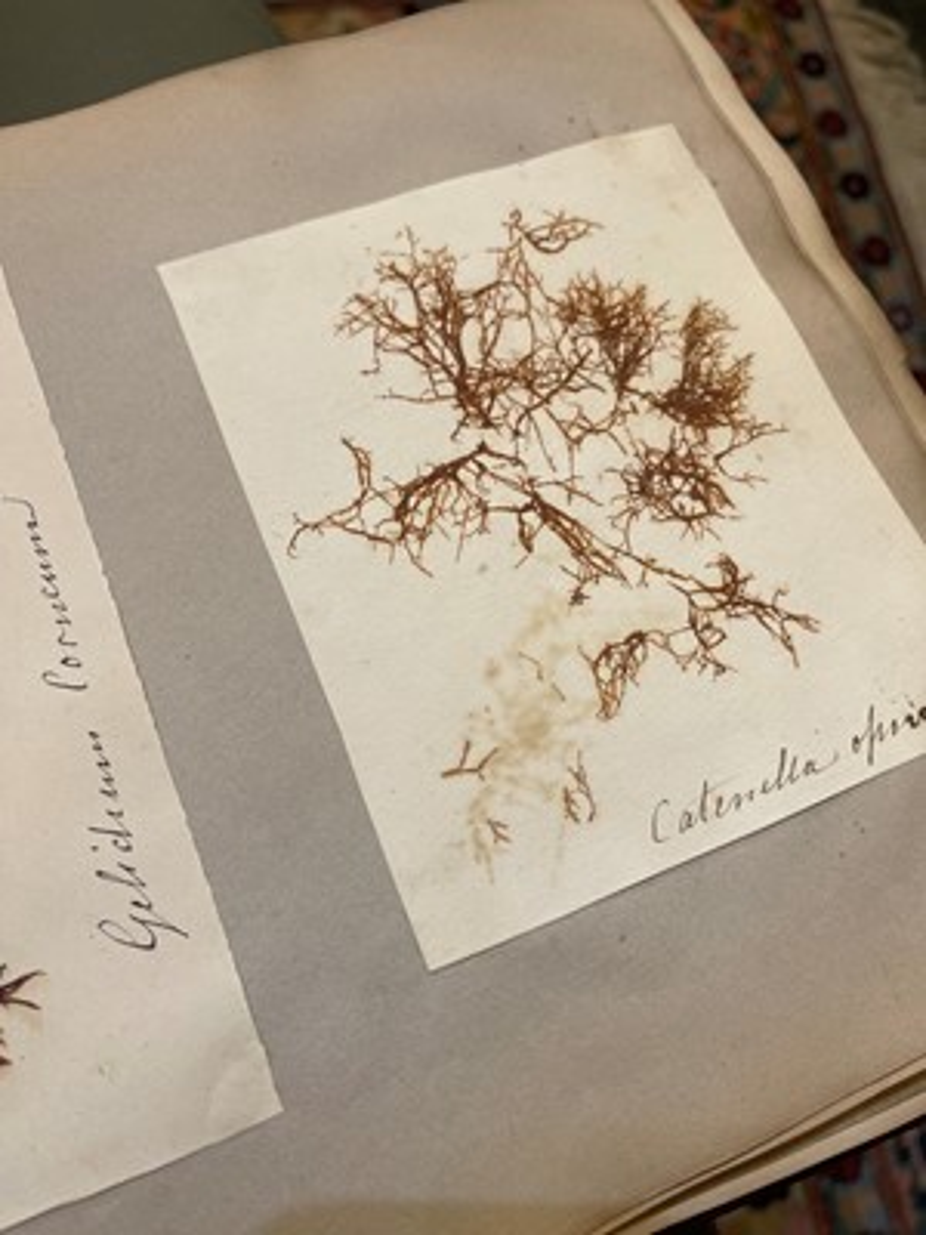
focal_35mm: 26
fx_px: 927
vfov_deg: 67.3
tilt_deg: -73.6
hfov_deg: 53.1
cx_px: 463
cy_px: 618
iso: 64
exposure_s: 1/100
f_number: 1.6
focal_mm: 5.1
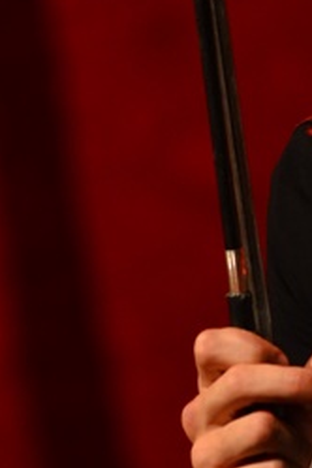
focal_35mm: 615
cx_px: 381
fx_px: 7994
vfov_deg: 3.3
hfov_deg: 2.2
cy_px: -53
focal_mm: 170
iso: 1600
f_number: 5.6
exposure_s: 1/125
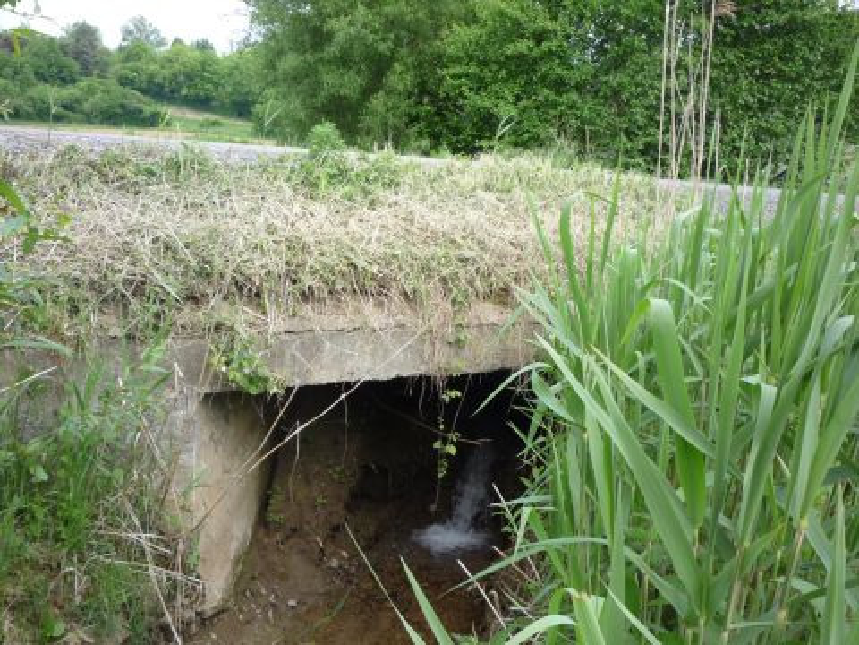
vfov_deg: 44.2
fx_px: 794
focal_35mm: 32
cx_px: 430
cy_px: 322
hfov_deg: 56.8
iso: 100
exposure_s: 1/160
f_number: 4
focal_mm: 5.2
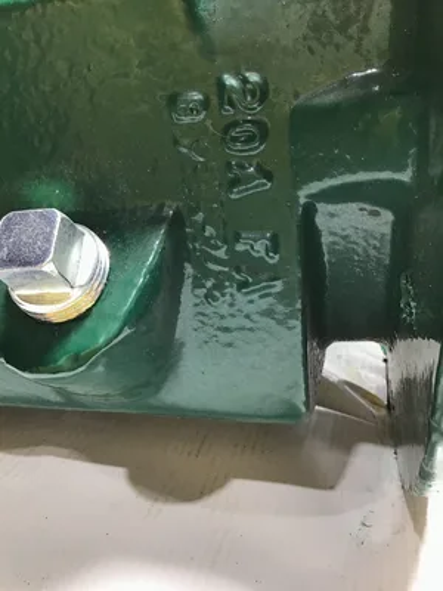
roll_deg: -0.3
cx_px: 222
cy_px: 296
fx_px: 529
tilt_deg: -20.4
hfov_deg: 45.4
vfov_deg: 58.4
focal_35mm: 31
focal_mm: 3.3
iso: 50
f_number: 2.4
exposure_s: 1/30
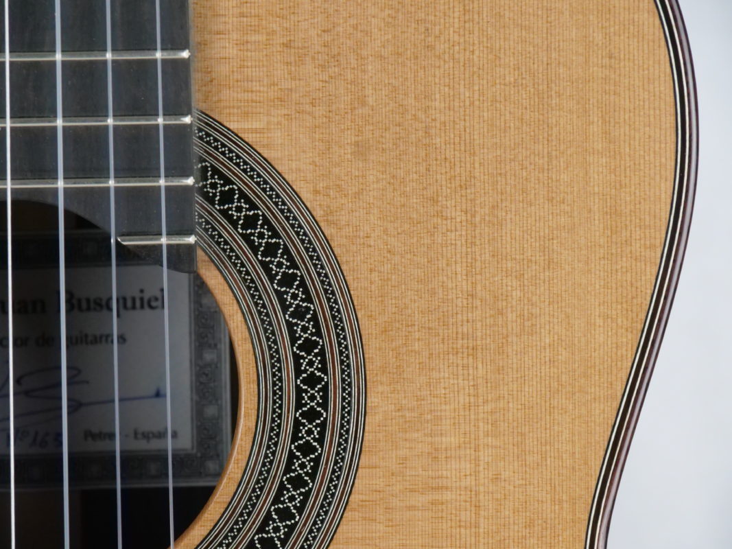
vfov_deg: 5.0
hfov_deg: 6.6
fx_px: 6343
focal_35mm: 300
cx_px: 366
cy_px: 274
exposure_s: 1/200
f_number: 10
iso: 3200
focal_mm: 150
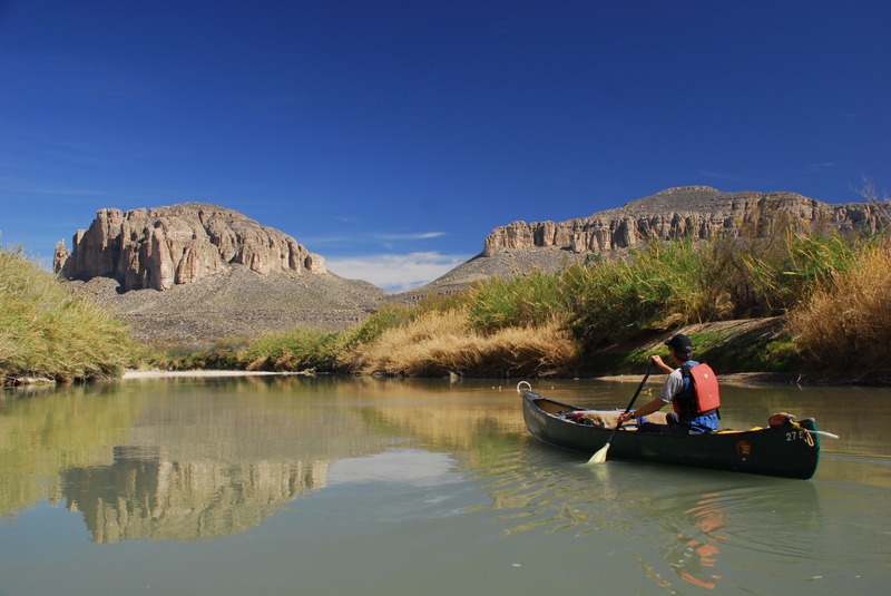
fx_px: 892
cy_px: 298
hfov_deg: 53.1
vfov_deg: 36.9
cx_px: 446
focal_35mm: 36
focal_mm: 24
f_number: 6.3
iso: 160
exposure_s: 1/160
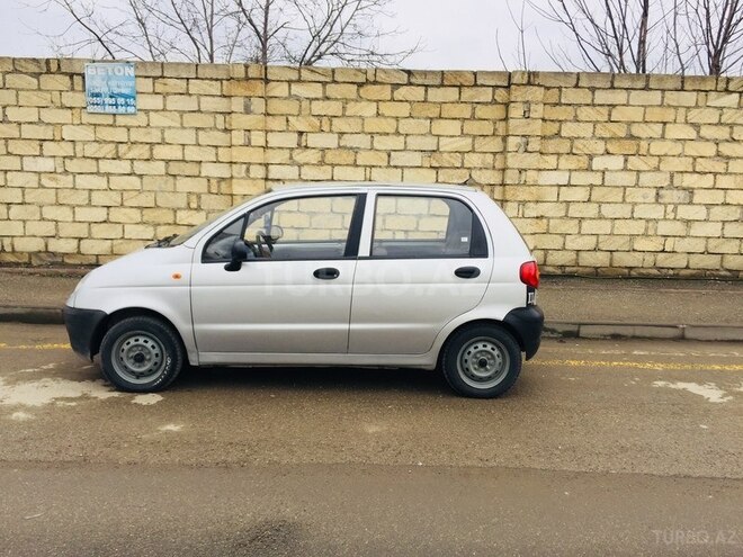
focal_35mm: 29
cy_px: 278
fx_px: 622
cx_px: 372
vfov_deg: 48.2
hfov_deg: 61.7
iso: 32
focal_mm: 4.15
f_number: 2.2
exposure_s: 1/471
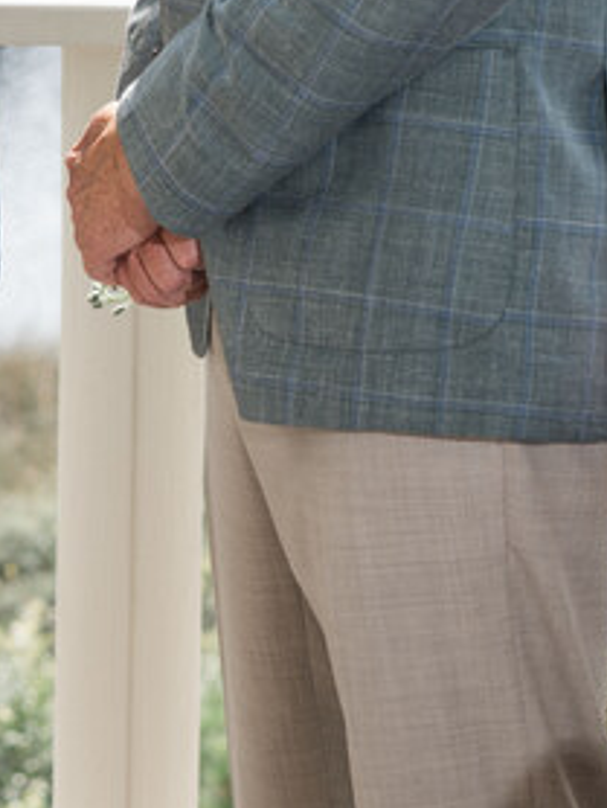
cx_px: -328
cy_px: 145
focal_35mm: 221
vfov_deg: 8.9
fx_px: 5159
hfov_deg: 6.6
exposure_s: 1/200
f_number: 4
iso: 50
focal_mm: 50
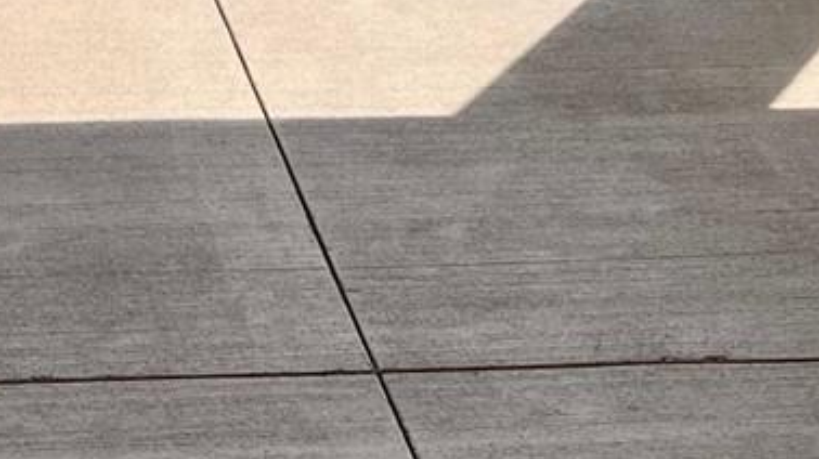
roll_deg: -0.6
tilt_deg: -11.0
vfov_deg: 9.3
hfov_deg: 17.5
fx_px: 2604
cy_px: -520
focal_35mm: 120
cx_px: 41
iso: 50
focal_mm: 5.1
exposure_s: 1/693
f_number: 1.6
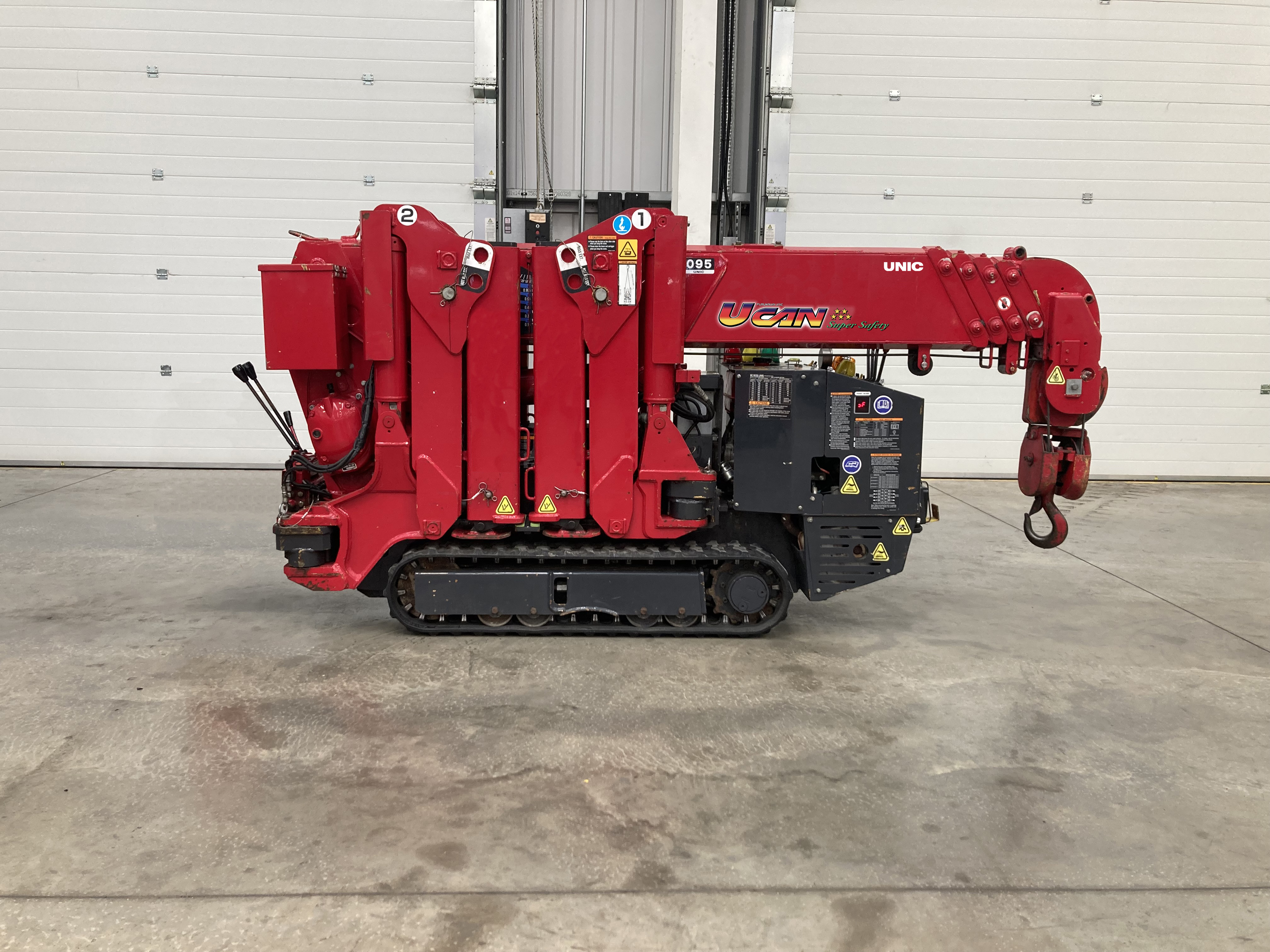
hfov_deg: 63.4
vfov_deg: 49.7
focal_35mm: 28
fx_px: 1027
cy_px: 476
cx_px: 635
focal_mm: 3.99
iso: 64
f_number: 1.8
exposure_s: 1/50
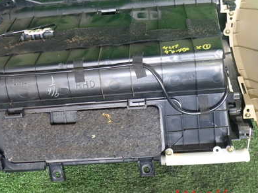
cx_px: 127
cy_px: 57
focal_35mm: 46
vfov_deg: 31.1
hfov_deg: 41.2
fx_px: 343
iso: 200
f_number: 2.3
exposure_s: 1/60
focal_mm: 5.4
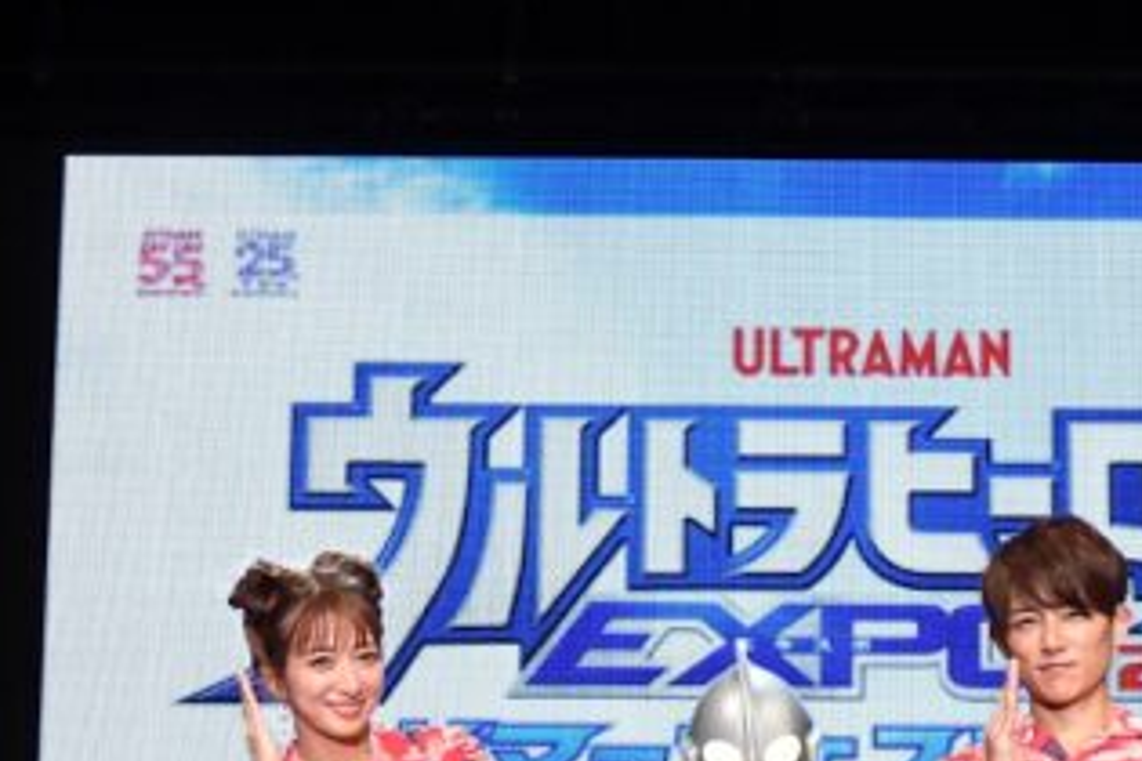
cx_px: 866
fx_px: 4409
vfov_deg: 9.7
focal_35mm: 139
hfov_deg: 14.7
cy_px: 884
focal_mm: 38
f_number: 9
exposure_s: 1/250
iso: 3200
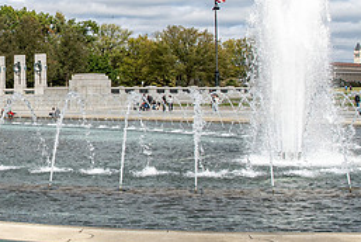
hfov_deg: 30.2
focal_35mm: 62
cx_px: 5
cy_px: 79
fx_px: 622
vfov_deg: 21.9
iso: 160
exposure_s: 1/1600
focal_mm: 16
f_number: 7.1
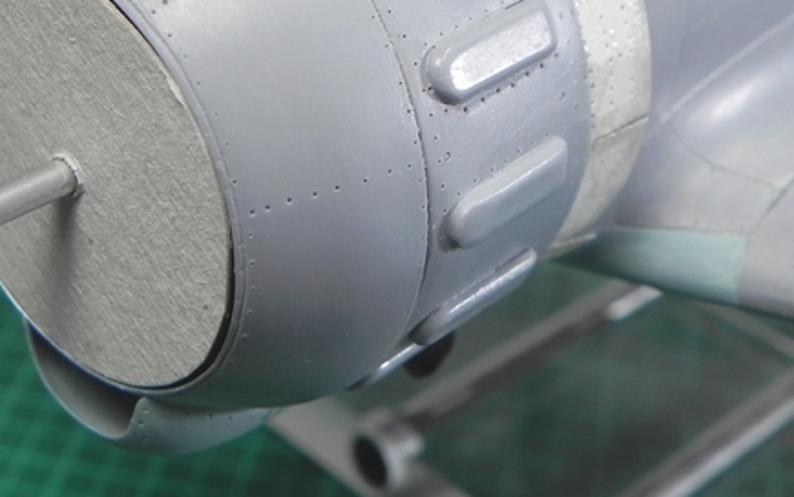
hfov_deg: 25.8
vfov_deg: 16.1
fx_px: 1731
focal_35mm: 80
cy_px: 53
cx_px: 392
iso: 160
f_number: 3.2
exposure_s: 1/82.3
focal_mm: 7.3
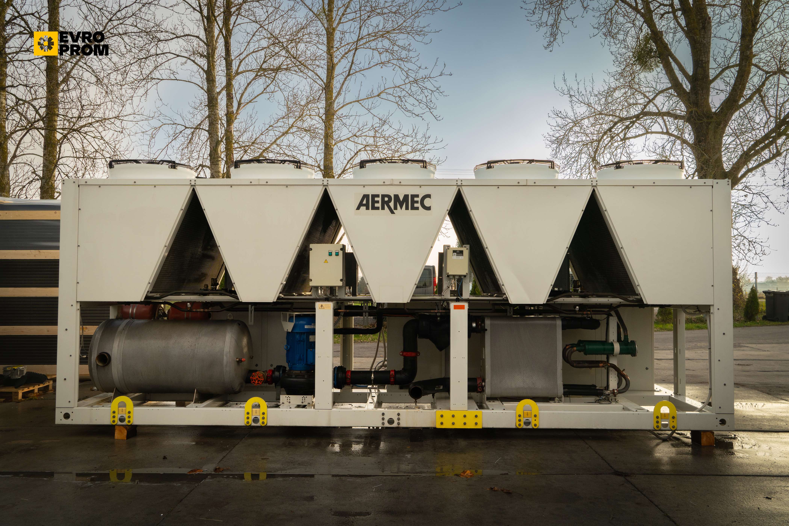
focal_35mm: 30
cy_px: 263
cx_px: 394
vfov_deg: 43.6
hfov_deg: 61.9
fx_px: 657
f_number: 7.1
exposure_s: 1/80
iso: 400
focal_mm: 30
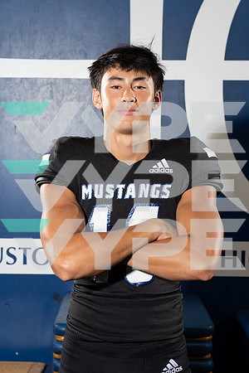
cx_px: 124
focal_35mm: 70
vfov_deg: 28.8
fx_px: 726
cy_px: 186
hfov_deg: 19.5
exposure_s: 1/250
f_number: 8
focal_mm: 70
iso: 800
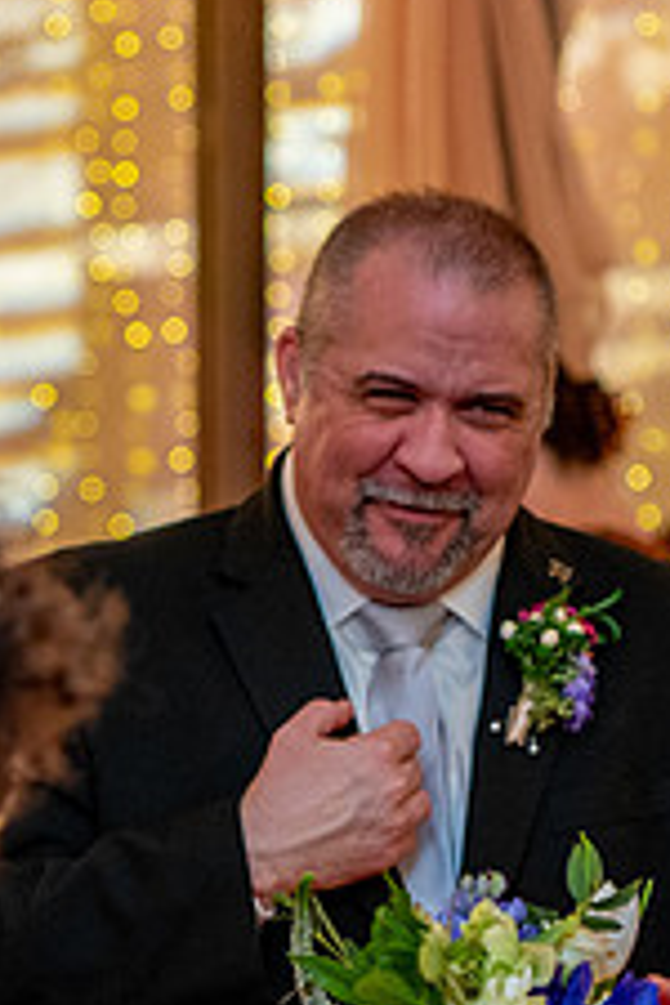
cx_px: 155
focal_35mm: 147
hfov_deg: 9.3
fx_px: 4103
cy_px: 526
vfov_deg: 14.0
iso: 2500
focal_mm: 50
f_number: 2.8
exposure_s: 1/160
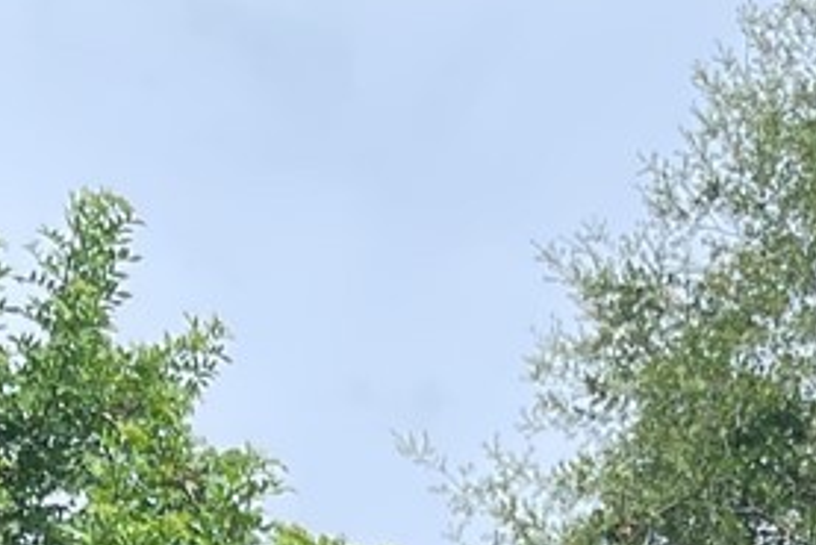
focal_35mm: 150
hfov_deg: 13.7
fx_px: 3402
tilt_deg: +5.2
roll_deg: -0.4
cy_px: 1379
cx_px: 554
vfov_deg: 8.3
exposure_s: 1/1294
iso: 32
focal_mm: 5.1
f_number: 1.6
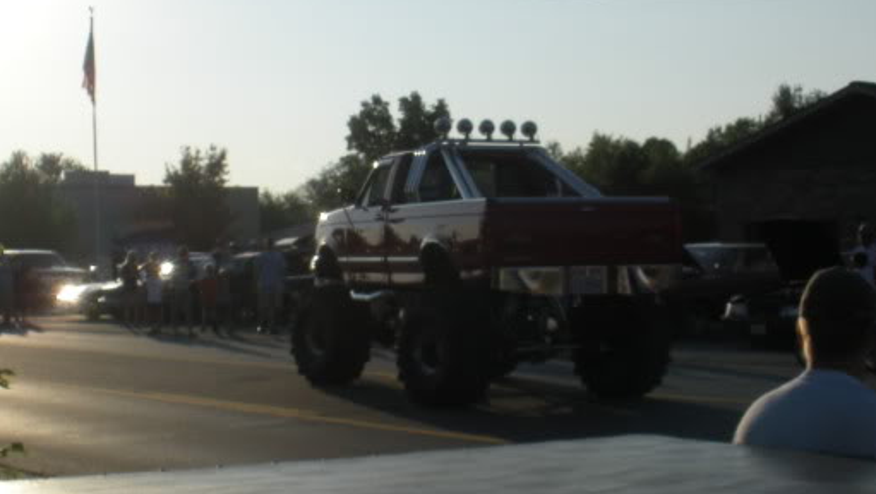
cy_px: 232
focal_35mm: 75
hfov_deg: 28.2
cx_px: 463
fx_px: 1743
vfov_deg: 16.1
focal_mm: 7.7
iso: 64
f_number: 6.4
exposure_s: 1/505
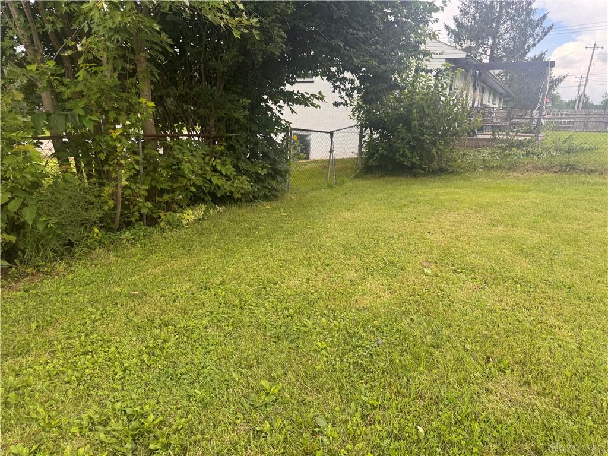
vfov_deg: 56.8
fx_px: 422
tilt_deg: -15.4
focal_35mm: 24
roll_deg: -0.8
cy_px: 228
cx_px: 304
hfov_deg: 71.6
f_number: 1.78
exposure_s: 1/792
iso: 80
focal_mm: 6.76
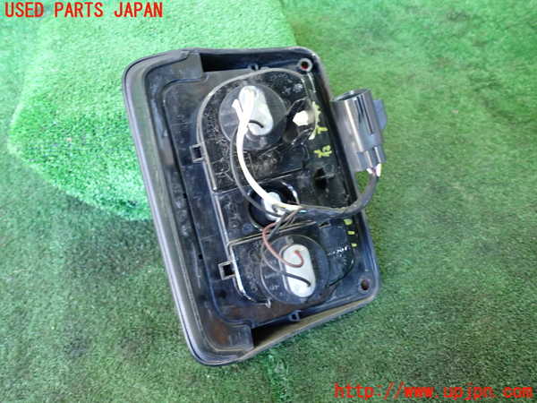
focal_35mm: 30
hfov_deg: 60.0
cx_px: 268
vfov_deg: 46.8
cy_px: 202
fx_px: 465
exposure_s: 1/30
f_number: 2.3
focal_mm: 5.4
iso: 640
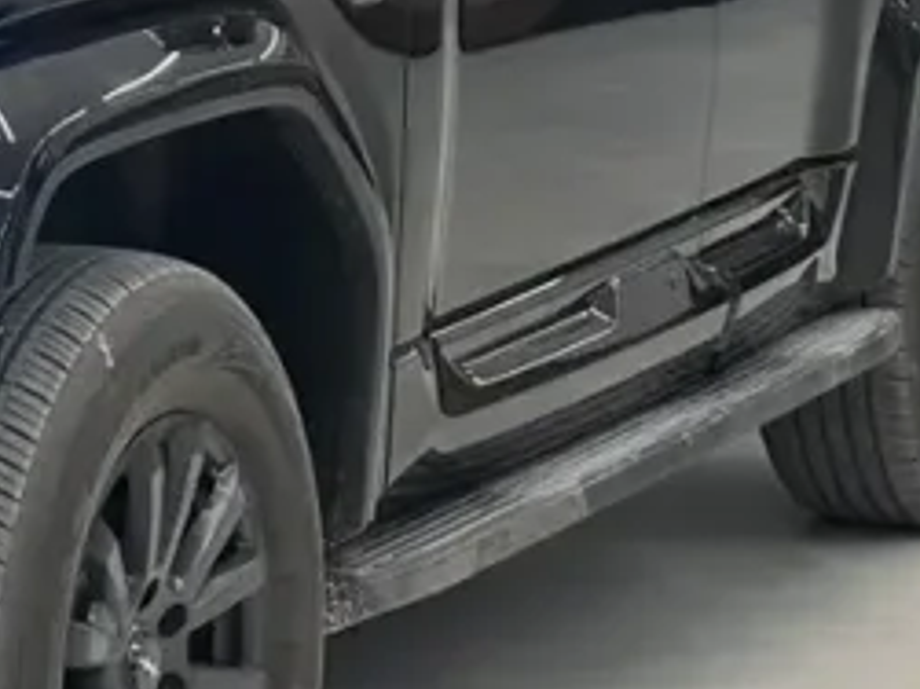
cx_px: -297
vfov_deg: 7.5
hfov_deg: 9.9
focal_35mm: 196
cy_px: 51
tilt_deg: -6.6
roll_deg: +0.3
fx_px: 5207
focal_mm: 6.86
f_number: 1.78
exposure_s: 1/50
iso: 125
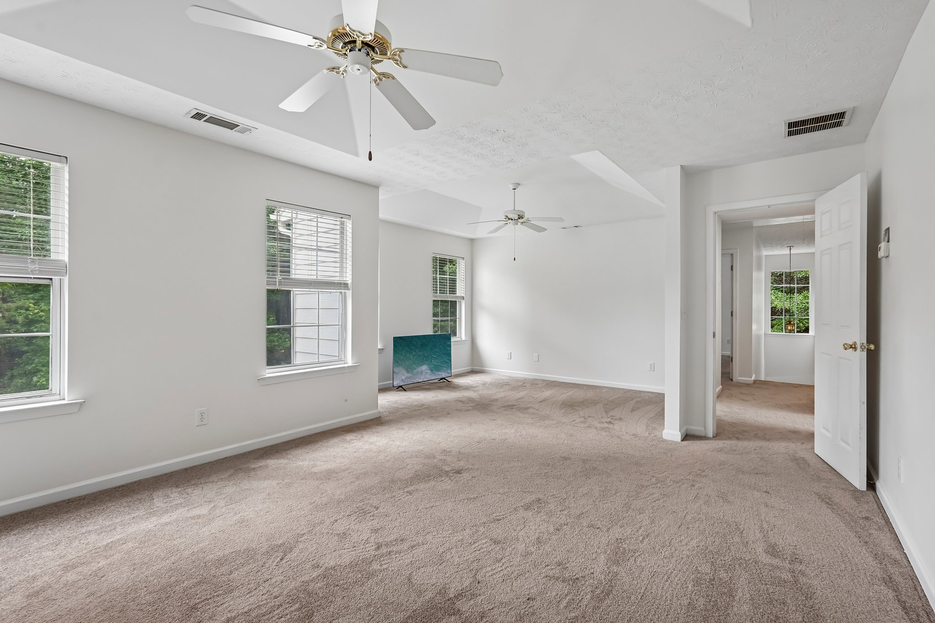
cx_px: 468
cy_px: 312
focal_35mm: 16
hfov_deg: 96.7
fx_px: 415
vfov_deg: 73.7
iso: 800
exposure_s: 1/30
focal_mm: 16
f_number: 8
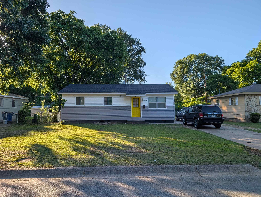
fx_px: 181
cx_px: 130
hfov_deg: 71.5
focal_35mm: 24
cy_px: 98
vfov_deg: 56.9
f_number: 1.68
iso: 22
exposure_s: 1/802
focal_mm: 6.9
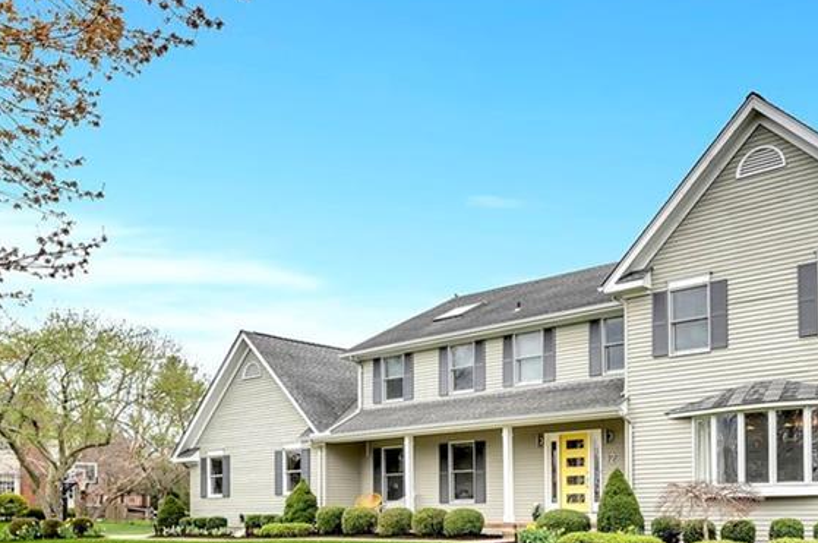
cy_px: 384
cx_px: 597
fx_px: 770
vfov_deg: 38.2
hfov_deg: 53.8
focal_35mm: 34
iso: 100
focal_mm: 18.5
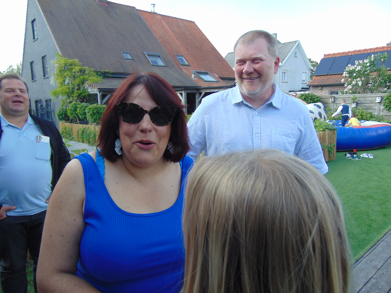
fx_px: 282
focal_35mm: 25
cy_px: 146
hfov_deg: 69.4
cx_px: 196
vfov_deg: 54.9
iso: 80
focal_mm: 4.5
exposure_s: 1/250
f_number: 3
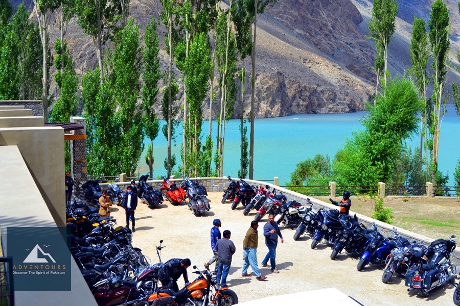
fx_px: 460
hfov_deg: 53.1
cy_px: 153
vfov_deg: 36.9
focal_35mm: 36
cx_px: 230
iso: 100
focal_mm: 24
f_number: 8
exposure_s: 1/250
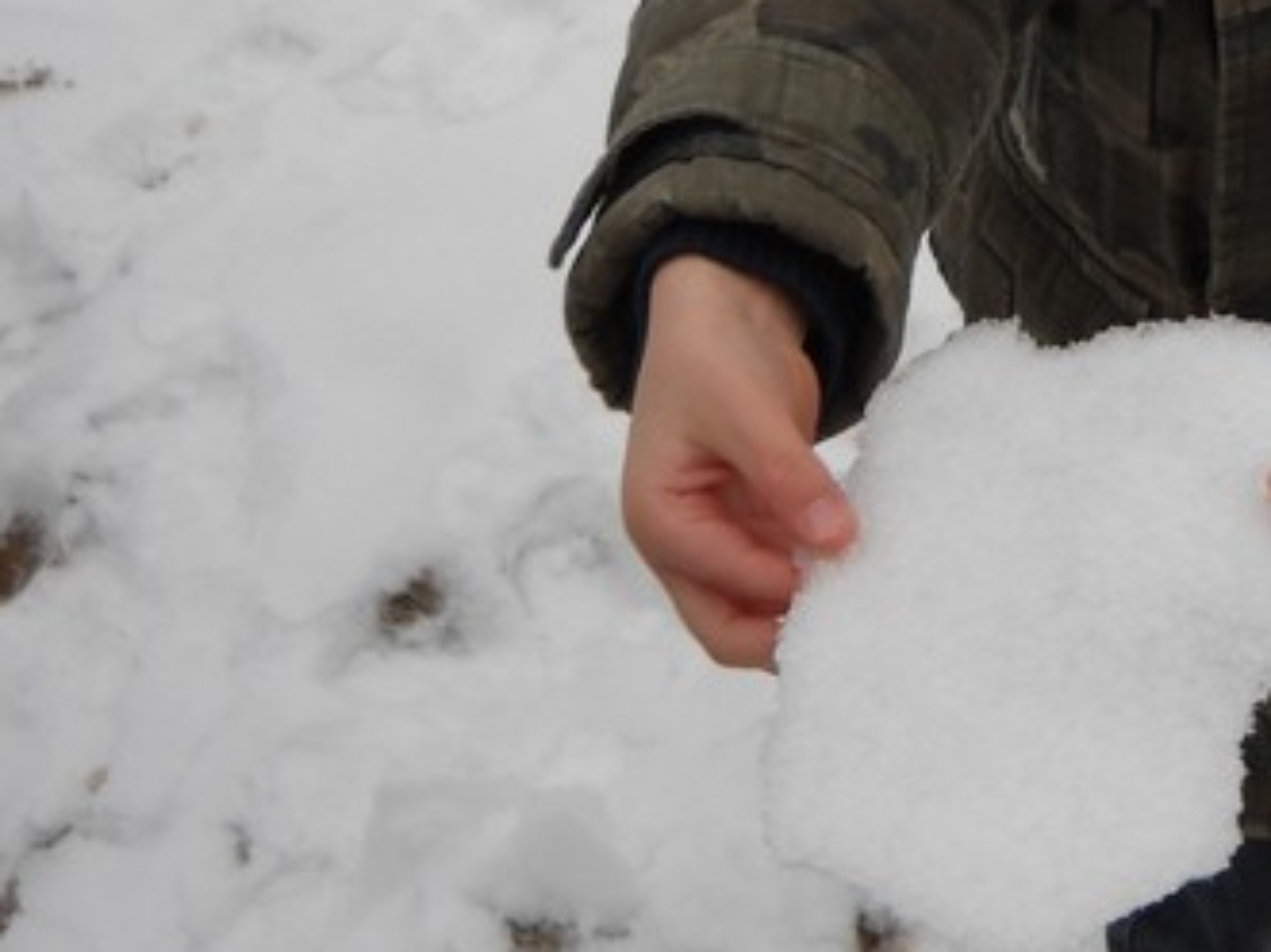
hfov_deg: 19.3
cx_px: 1275
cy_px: -65
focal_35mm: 99
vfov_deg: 14.6
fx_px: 3634
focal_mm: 6.72
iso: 67
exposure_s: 1/60
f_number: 3.1
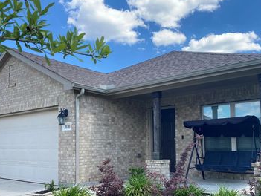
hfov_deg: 50.1
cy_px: 133
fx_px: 279
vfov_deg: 38.2
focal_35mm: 37
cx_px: 140
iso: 32
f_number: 1.8
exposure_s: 1/1170
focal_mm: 4.25
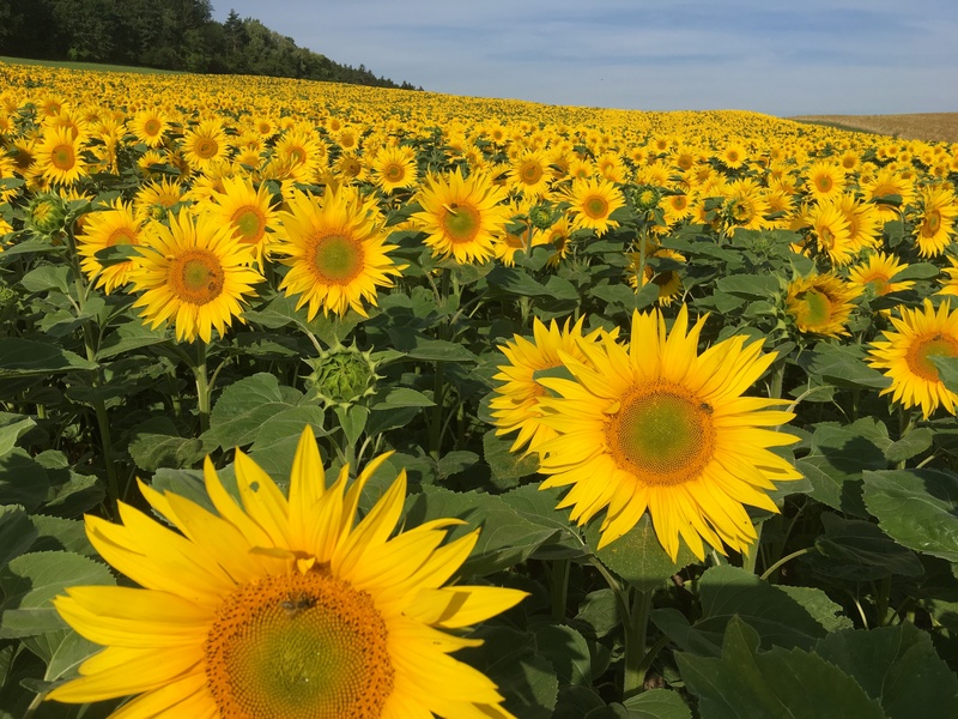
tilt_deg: -11.6
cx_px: 479
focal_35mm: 29
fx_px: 803
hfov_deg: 61.7
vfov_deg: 48.2
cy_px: 360
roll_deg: -0.6
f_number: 2.2
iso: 25
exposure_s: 1/1672
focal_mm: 4.15
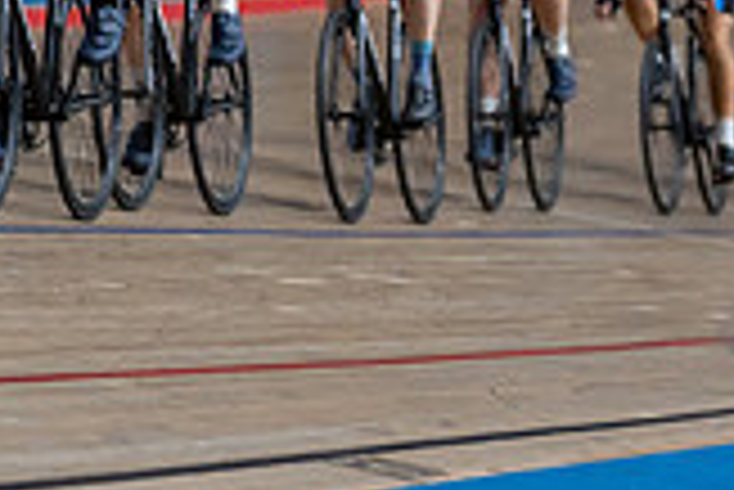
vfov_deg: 3.4
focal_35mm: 402
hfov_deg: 5.1
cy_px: -124
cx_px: -153
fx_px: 8203
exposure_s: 1/800
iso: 3200
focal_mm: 113
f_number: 2.8
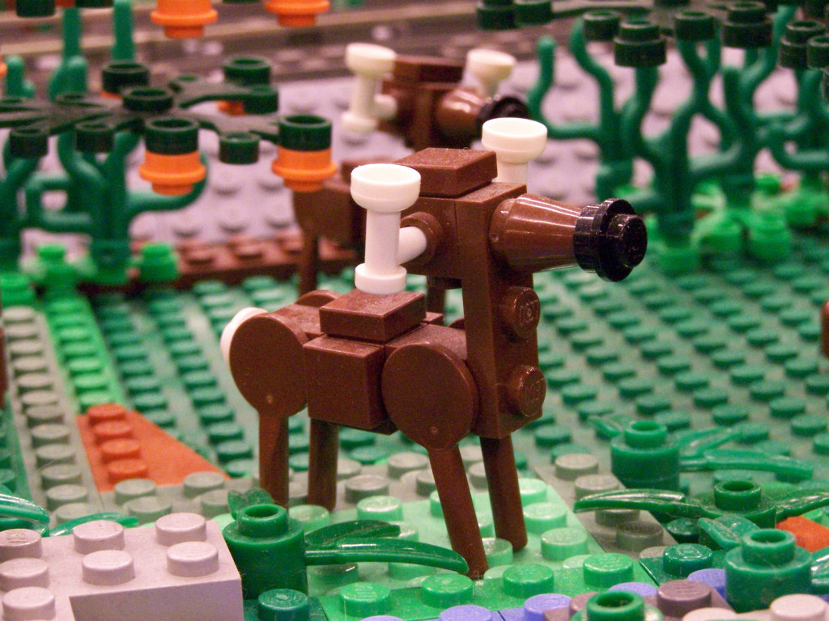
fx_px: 2515
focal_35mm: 105
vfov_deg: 14.1
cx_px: 414
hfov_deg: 18.7
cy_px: 310
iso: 400
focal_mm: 17.5
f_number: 6.3
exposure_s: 1/3
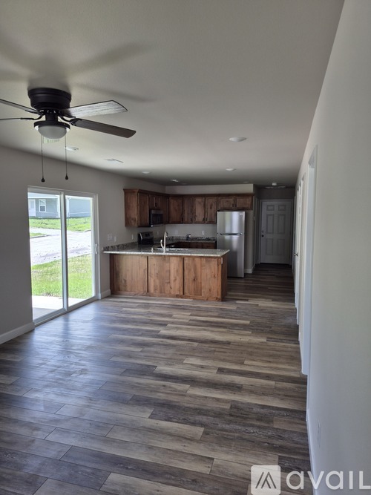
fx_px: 329
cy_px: 248
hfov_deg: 58.9
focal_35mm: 23
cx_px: 186
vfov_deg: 73.9
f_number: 1.8
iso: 32
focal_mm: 5.4
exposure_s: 1/180
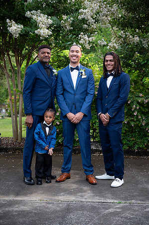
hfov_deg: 21.9
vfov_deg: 32.4
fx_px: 386
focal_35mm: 62
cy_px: 112
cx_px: 74
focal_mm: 62
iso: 800
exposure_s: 1/250
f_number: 4
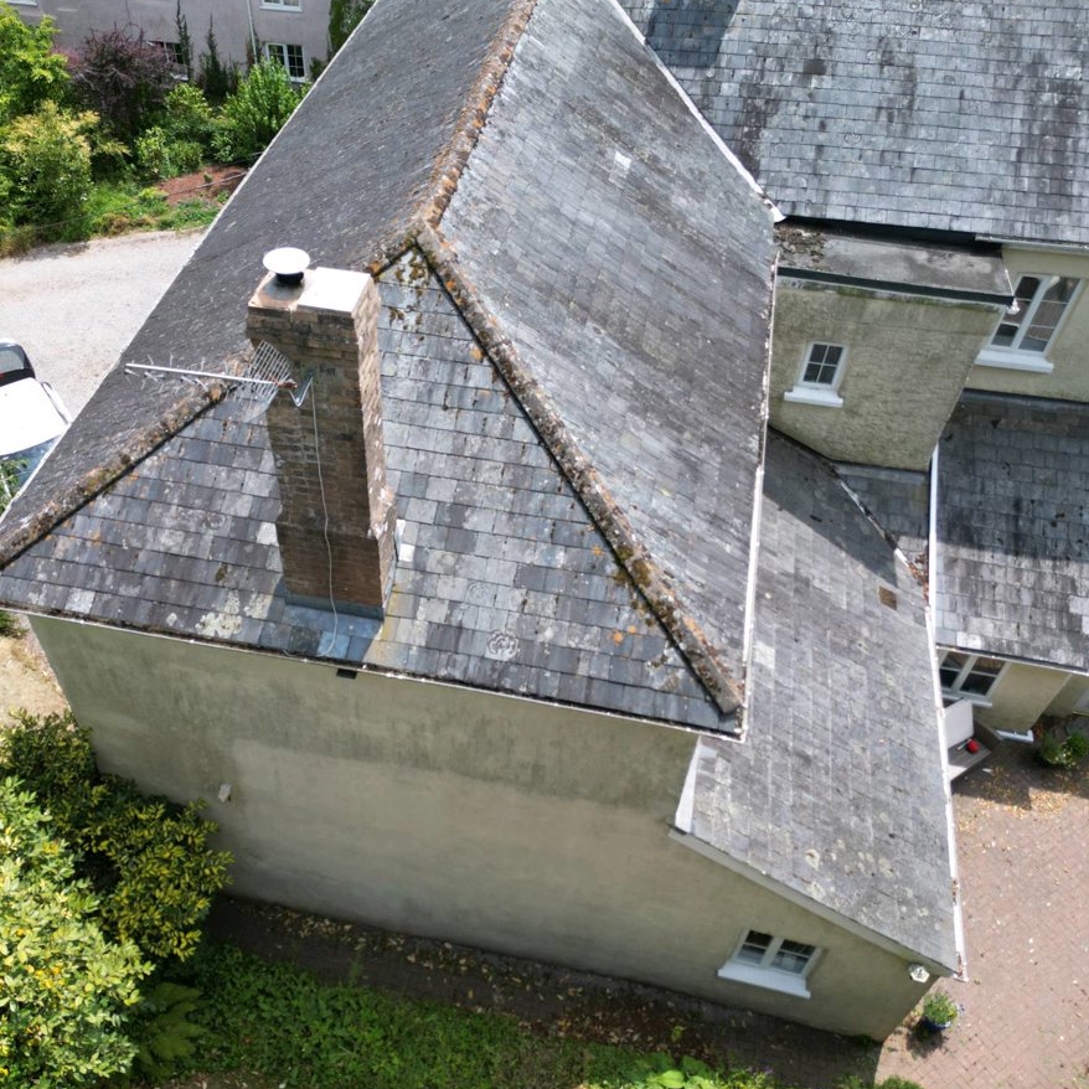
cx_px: 447
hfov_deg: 55.3
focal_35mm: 29
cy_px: 542
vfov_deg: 55.6
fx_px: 1032
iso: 110
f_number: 1.7
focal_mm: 6.72
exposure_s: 1/1500
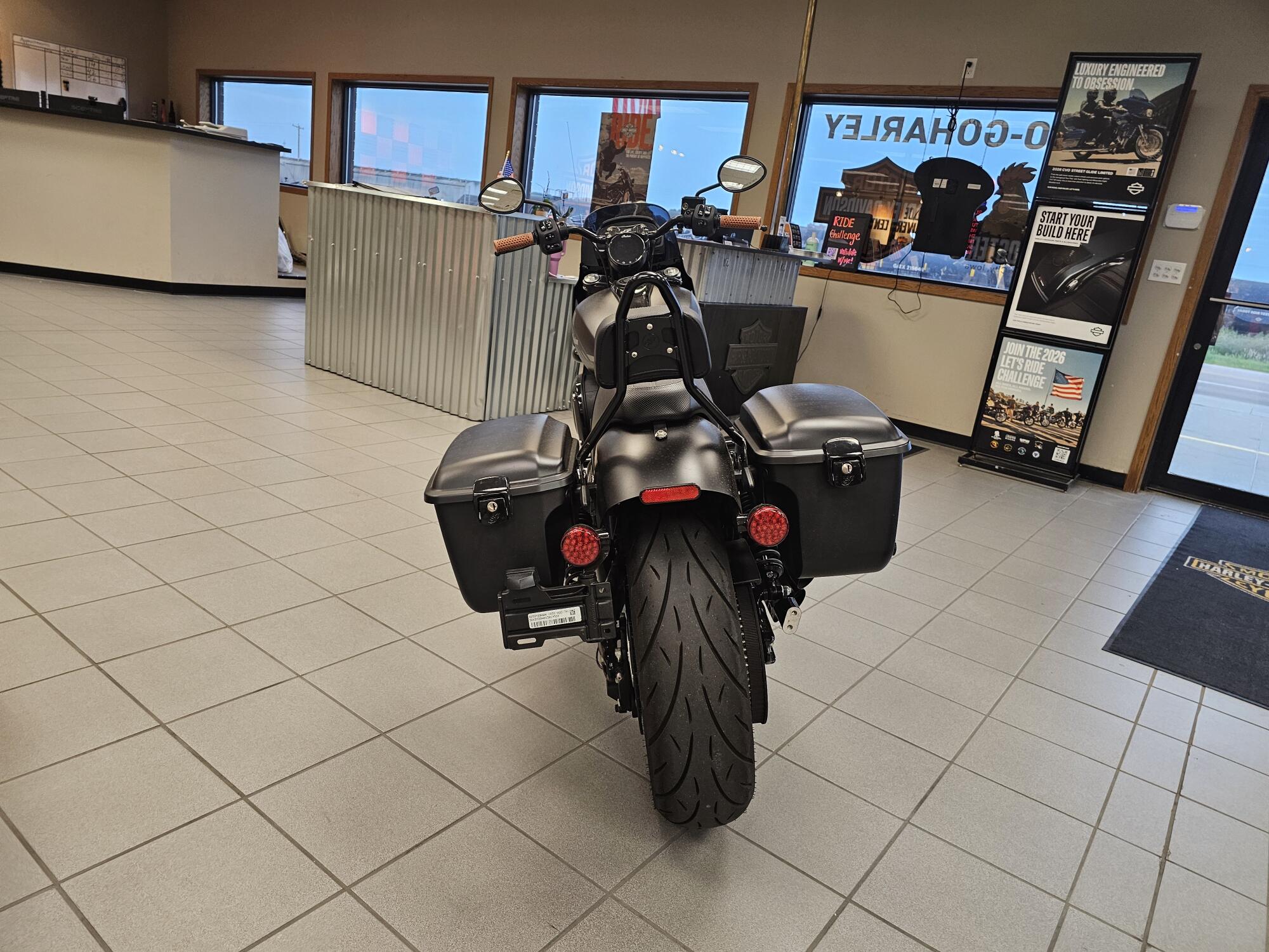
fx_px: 843
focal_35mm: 23
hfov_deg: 73.9
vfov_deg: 58.9
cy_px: 476
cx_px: 634
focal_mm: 6.3
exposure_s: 1/120
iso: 200
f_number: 1.7
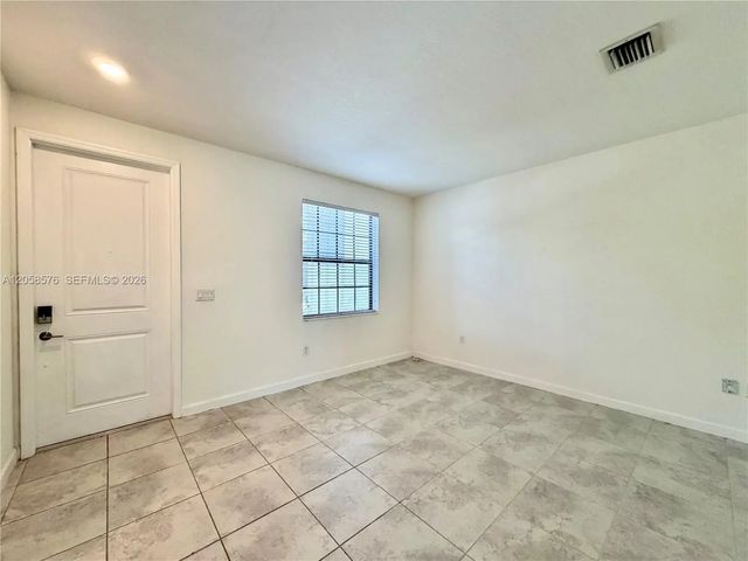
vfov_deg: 85.7
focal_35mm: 14
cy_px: 280
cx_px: 374
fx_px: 303
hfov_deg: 102.1
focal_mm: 2.22
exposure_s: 1/120
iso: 200
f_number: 2.2
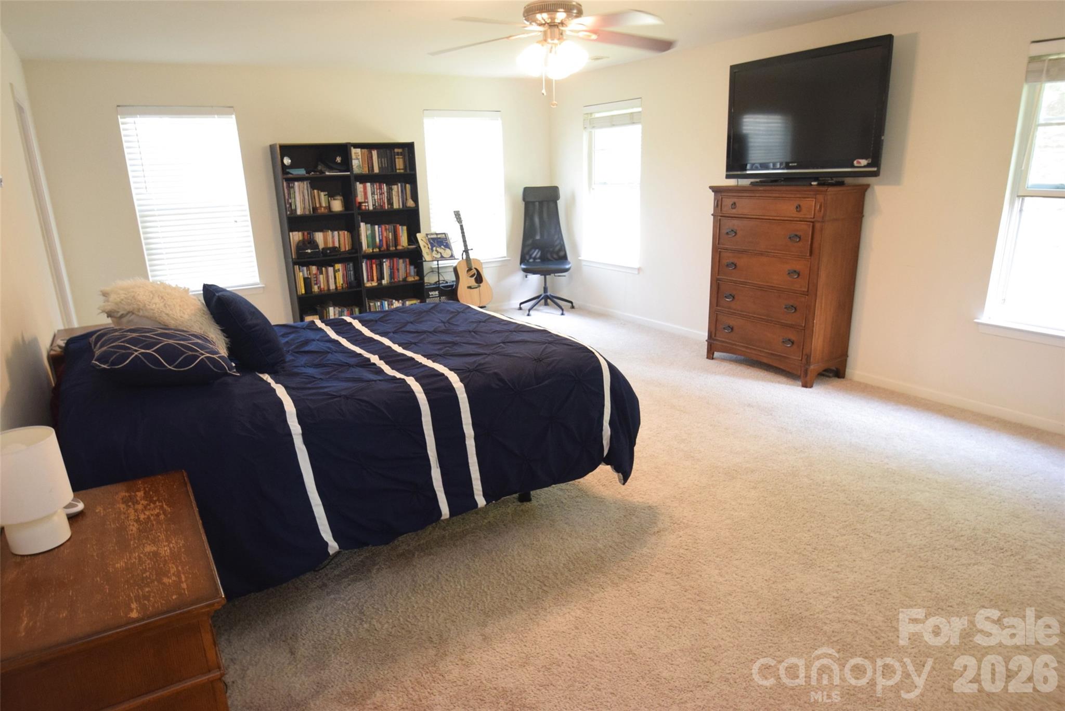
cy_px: 356
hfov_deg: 81.2
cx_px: 532
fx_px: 622
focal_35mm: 21
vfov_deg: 59.6
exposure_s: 1/60
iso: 1600
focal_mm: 14
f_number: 4
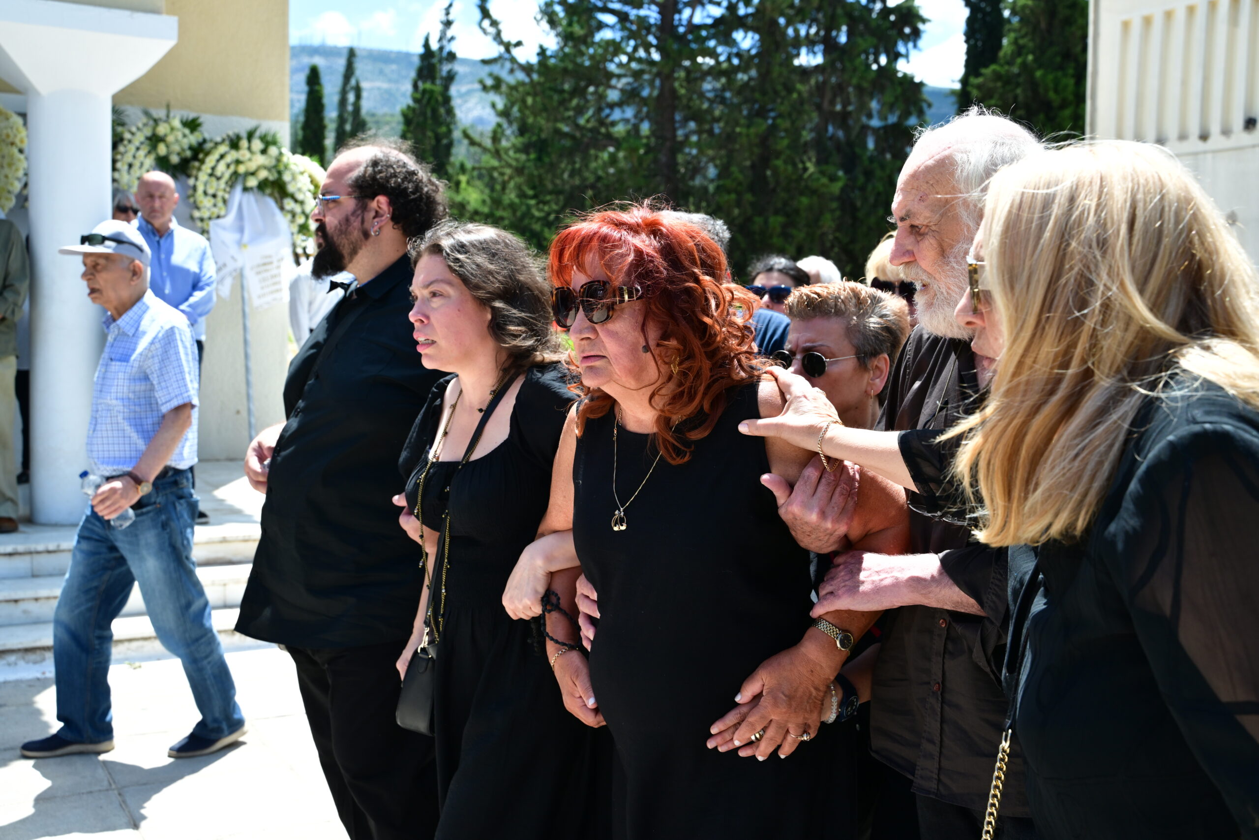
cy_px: 420
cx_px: 630
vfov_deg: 35.9
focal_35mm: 37
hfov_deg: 51.9
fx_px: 1294
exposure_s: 1/640
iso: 400
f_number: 5.6
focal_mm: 37
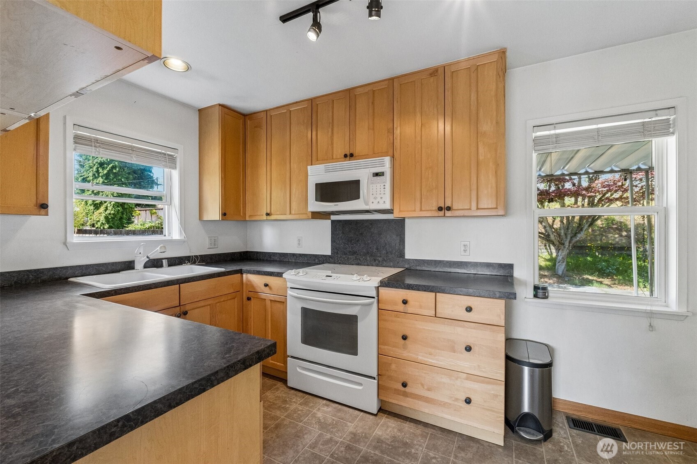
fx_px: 290
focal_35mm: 15
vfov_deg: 77.3
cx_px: 348
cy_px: 232
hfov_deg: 100.4
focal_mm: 10
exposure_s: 1/30
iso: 1250
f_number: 9
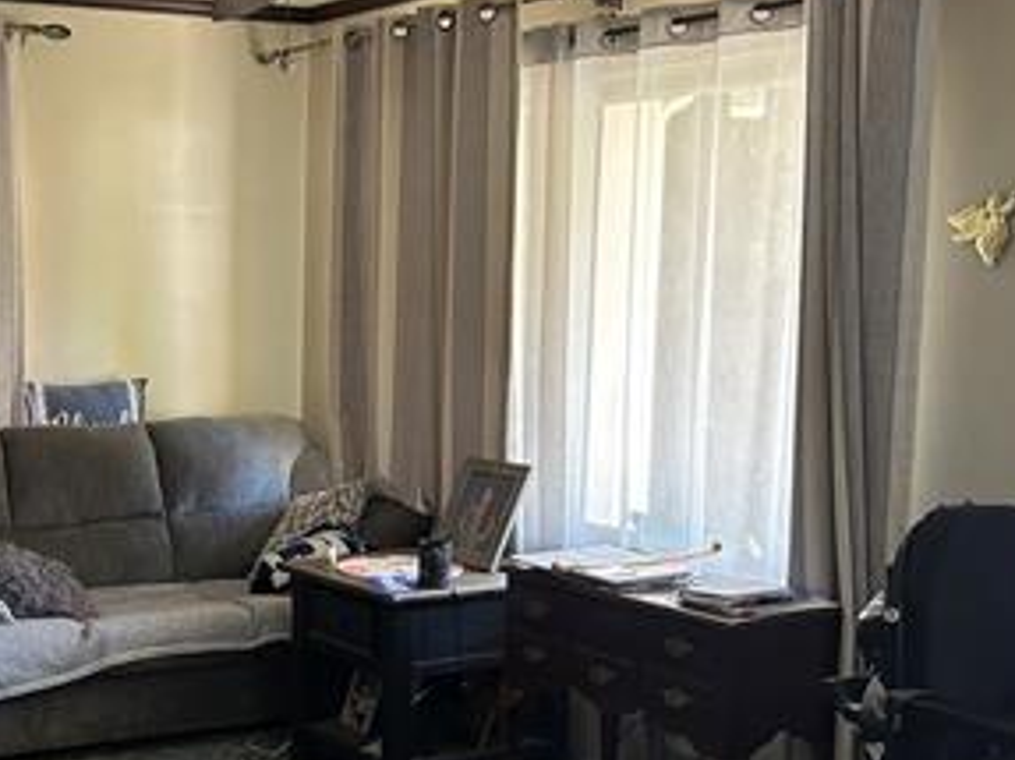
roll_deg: +0.2
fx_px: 1700
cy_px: 514
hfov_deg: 32.4
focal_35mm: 58
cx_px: 212
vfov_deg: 25.1
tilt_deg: -9.4
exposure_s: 1/60
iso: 100
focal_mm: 5.7
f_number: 1.5
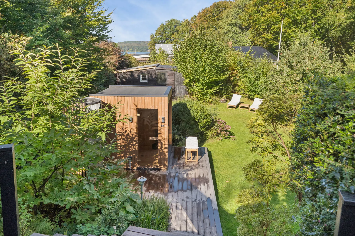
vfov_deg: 45.0
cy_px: 118
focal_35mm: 29
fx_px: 286
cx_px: 178
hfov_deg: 63.7
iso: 800
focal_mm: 29
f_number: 8
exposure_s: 1/1000
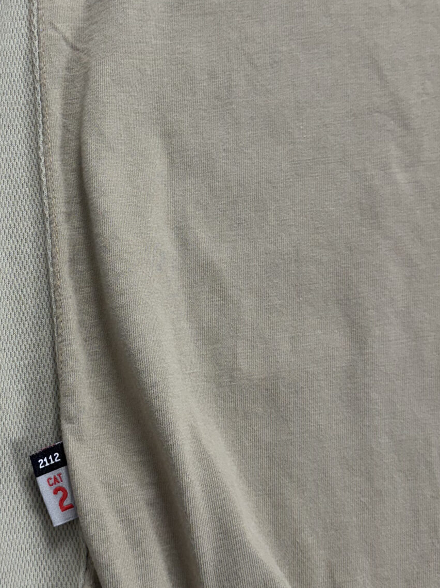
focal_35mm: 54
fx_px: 916
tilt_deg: -83.7
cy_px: 267
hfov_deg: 26.3
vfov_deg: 35.5
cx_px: 67
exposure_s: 1/120
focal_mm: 6.76
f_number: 1.78
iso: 160
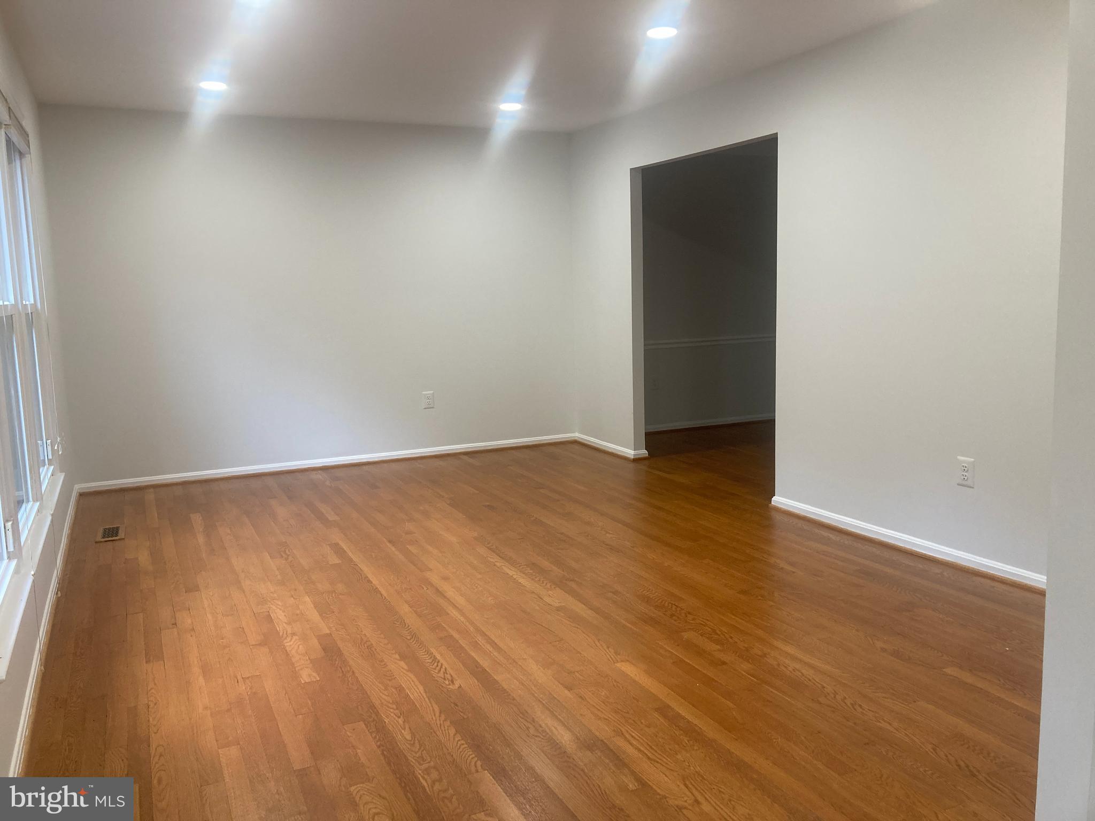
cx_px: 548
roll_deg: +0.5
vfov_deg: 49.7
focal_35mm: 28
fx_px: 886
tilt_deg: -7.4
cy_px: 410
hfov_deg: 63.4
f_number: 1.8
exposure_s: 1/60
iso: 80
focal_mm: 3.99
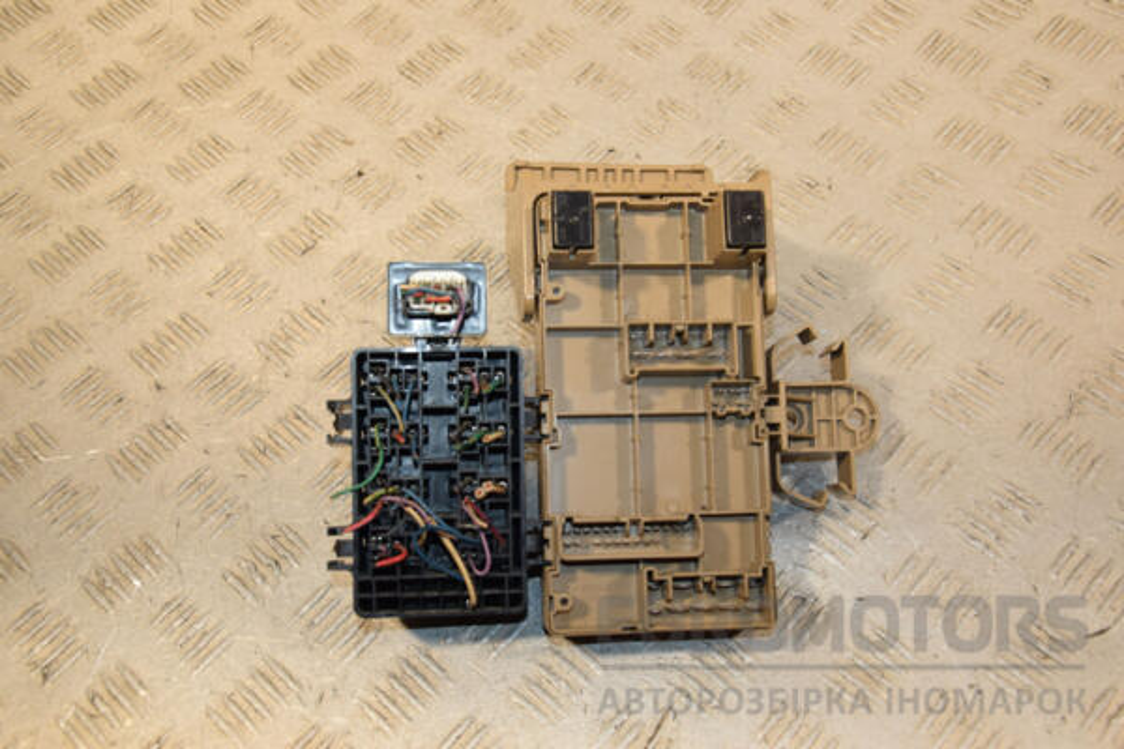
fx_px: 1311
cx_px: 562
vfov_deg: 31.9
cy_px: 374
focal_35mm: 42
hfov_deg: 46.4
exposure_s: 1/200
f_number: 5
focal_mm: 28
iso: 800
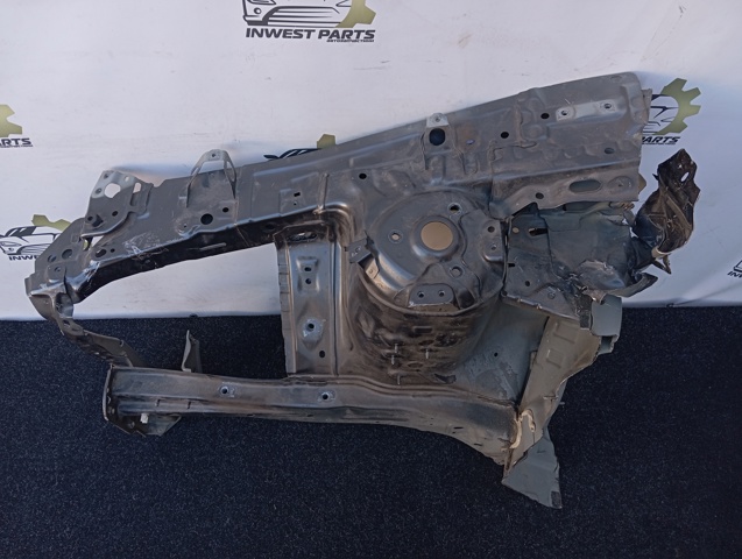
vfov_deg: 49.9
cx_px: 371
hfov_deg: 63.4
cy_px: 280
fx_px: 601
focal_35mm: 28
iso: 99
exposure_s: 1/100
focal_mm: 4.22
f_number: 1.8
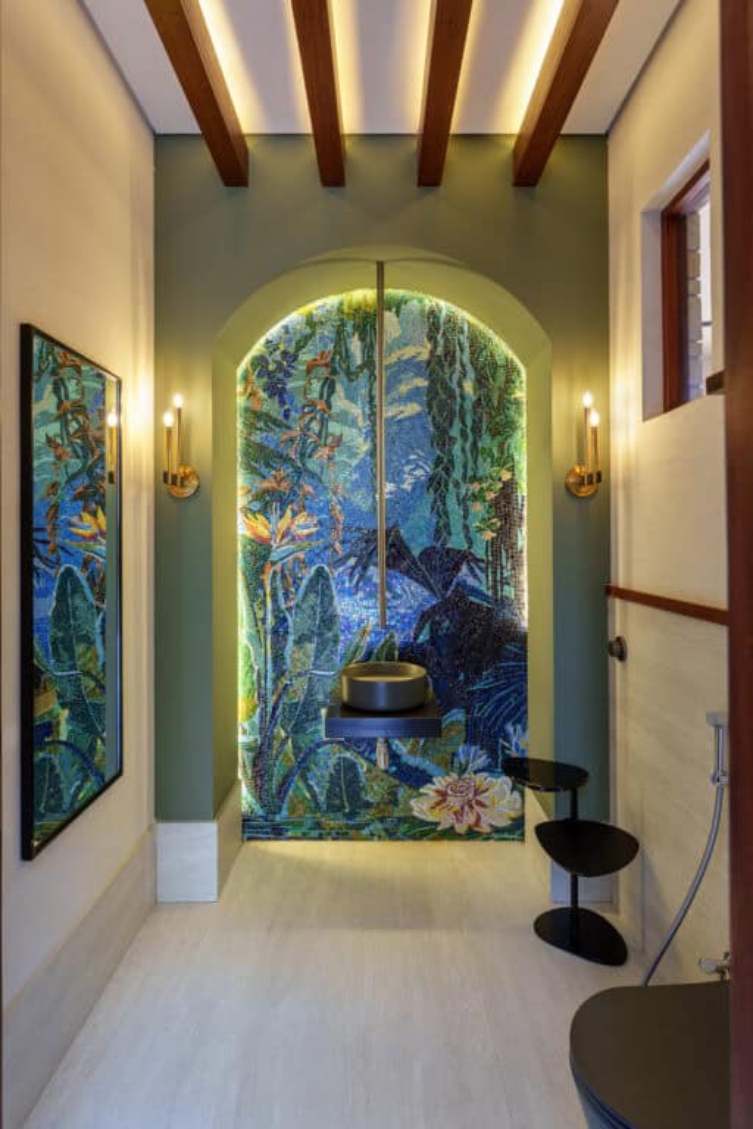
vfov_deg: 87.5
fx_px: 590
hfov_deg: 65.1
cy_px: 564
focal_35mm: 19
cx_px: 376
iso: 100
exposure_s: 1/2
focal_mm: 18.8
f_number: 11
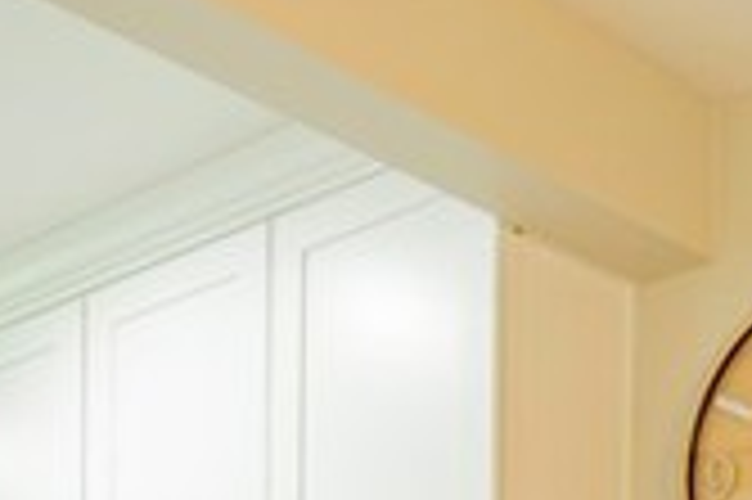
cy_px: 1007
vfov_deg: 13.5
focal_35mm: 86
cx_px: 302
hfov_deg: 23.6
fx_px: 1795
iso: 320
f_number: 6.3
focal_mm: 14
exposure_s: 1/30
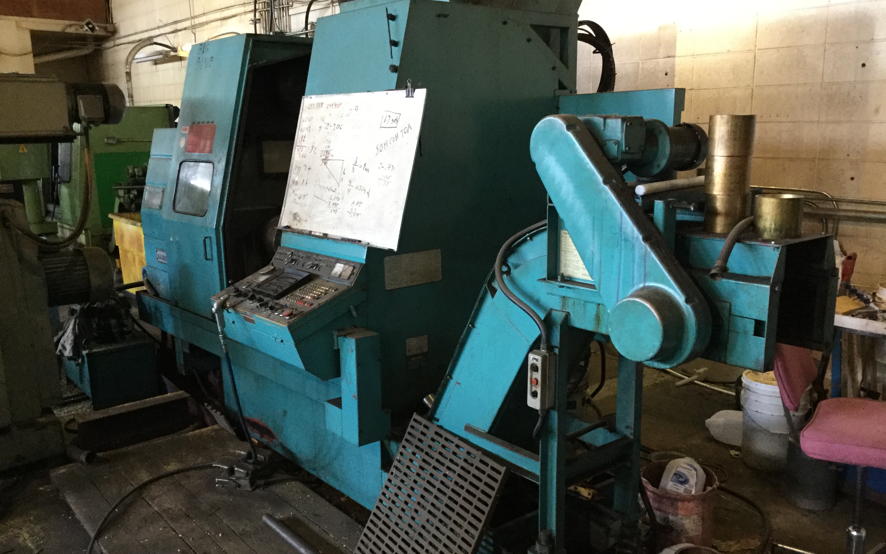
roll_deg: +1.2
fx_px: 797
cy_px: 300
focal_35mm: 33
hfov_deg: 58.1
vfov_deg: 38.3
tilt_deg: -11.6
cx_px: 444
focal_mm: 3.3
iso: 160
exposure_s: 1/30
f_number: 2.4
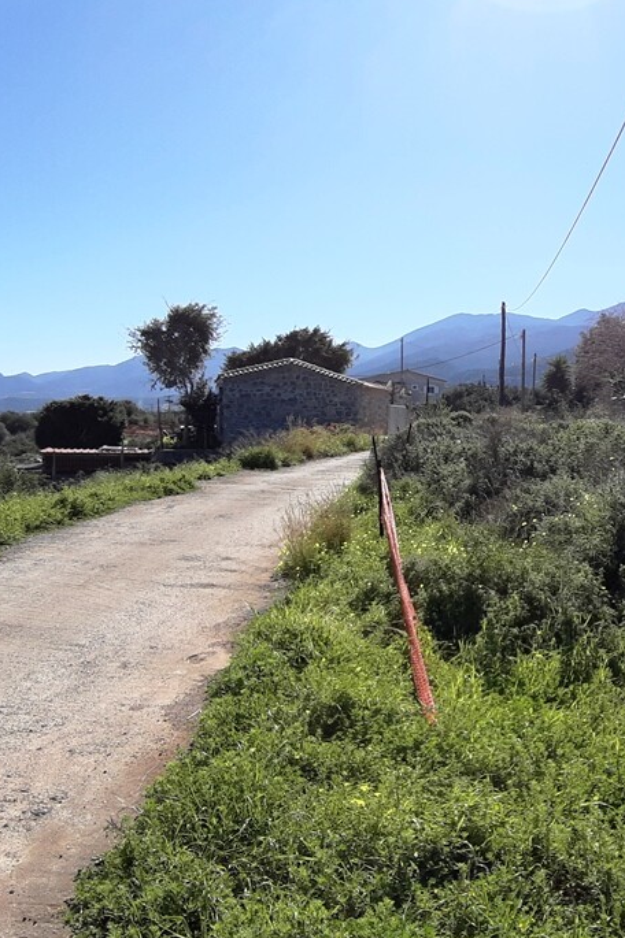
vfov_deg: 65.5
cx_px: 445
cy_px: 478
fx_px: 730
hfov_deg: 45.2
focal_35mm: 28
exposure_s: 1/1311
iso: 40
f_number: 2.4
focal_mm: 1.87
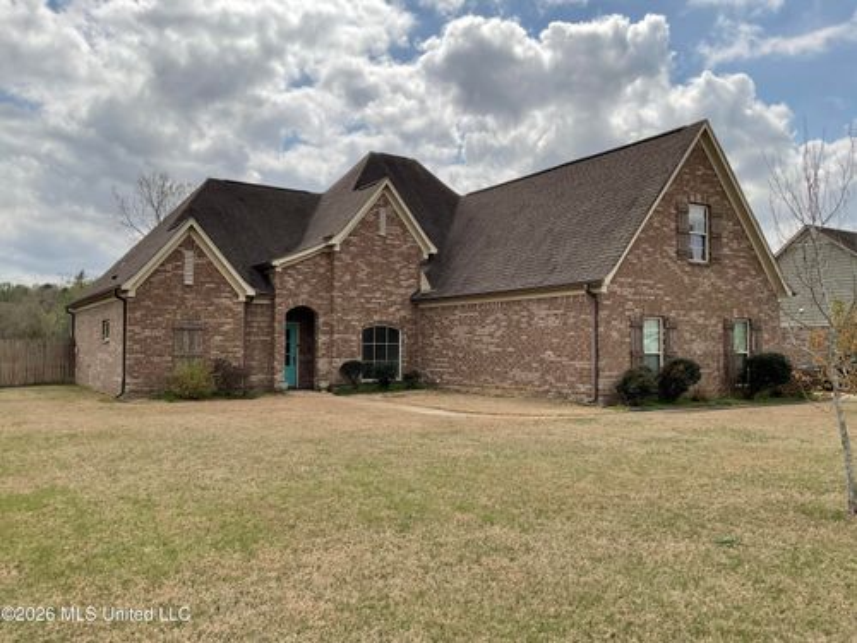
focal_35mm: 29
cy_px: 322
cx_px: 428
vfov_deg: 48.2
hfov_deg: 61.7
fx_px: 718
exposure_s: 1/2959
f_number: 1.8
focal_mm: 3
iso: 16
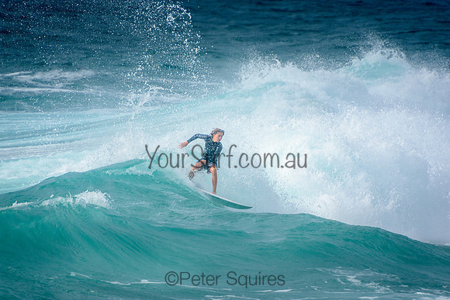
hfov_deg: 3.4
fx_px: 7501
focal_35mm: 600
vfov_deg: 2.3
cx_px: 225
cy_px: 150
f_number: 5.6
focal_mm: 400
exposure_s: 1/2000
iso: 280
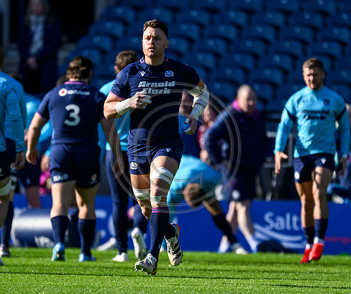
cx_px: 160
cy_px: 162
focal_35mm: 824
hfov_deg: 2.3
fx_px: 8716
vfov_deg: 1.9
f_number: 4
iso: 500
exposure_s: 1/3200
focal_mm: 560
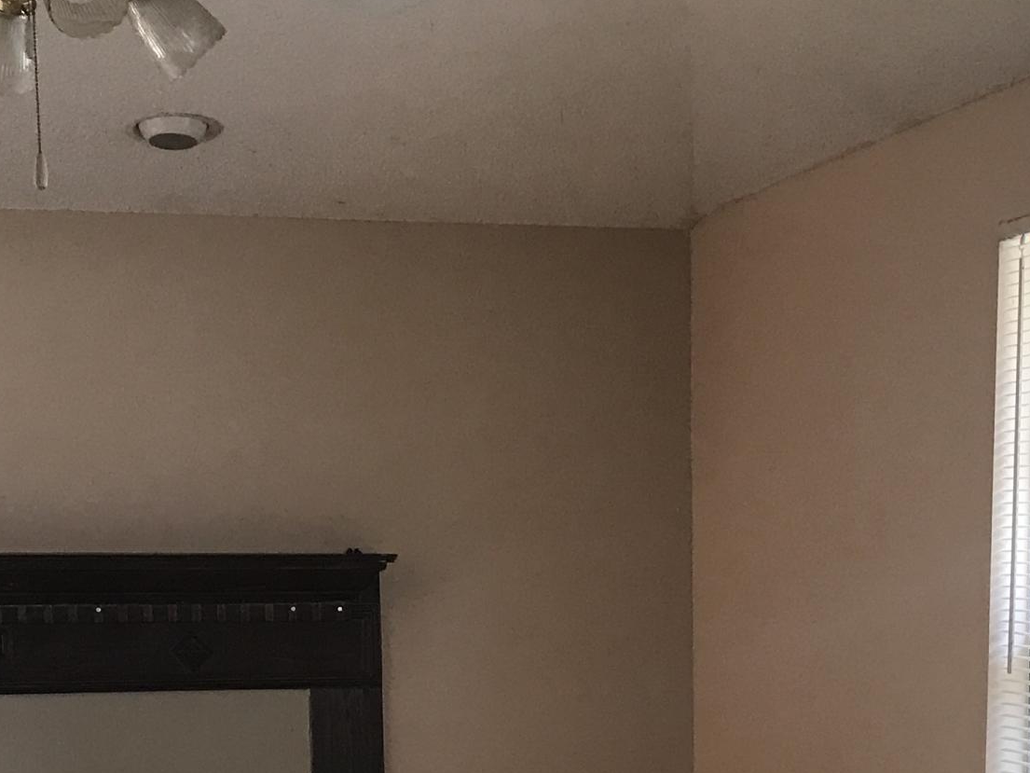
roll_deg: +0.3
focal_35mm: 76
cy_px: 938
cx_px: 612
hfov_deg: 25.6
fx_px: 2262
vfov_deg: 18.3
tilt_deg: -10.3
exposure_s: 1/24
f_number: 1.8
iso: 40
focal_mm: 3.99
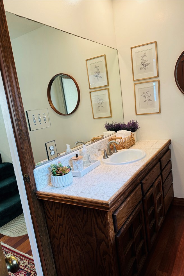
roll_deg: +7.7
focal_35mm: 26
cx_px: 99
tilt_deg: -11.4
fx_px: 199
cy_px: 143
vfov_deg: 69.4
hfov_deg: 49.5
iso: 200
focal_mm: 6.76
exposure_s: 1/60
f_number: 1.78
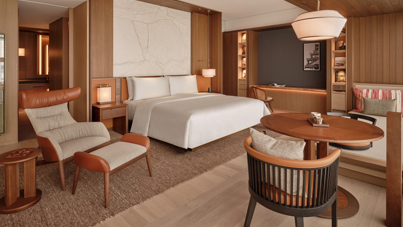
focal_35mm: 20
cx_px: 198
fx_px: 214
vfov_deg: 55.0
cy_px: 80
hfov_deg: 86.6
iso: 640
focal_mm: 23
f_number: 13
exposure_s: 1/3
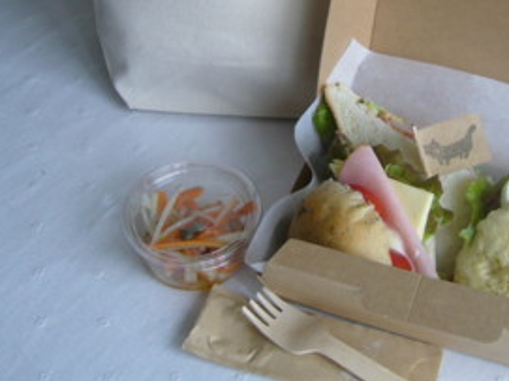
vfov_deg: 23.1
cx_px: 362
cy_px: 51
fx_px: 911
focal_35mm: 62
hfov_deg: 30.8
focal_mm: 5.8
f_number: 2.8
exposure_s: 1/30
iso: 80
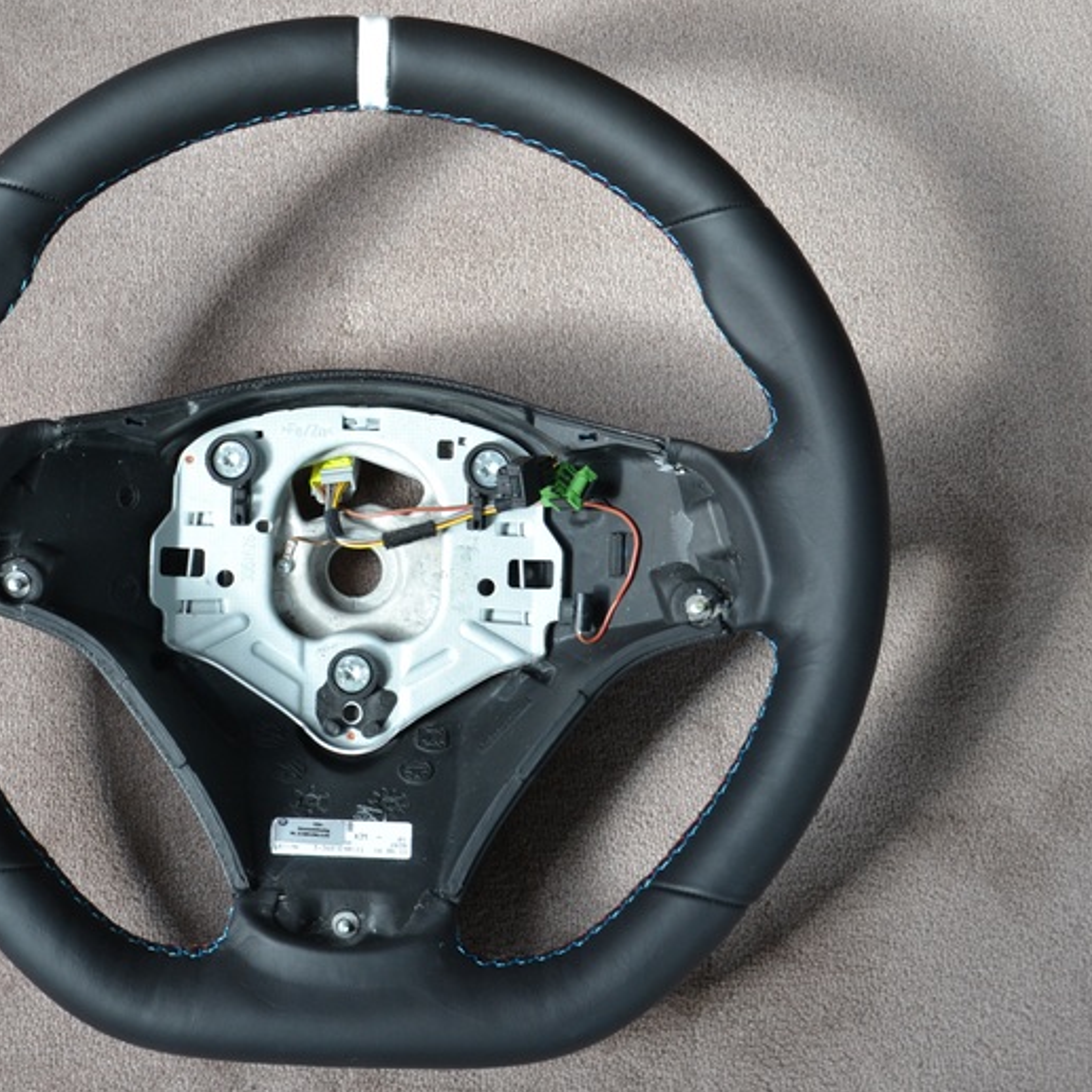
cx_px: 291
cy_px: 550
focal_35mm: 67
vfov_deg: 25.7
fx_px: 2391
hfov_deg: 25.5
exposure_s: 1/60
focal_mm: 34
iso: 400
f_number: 7.1
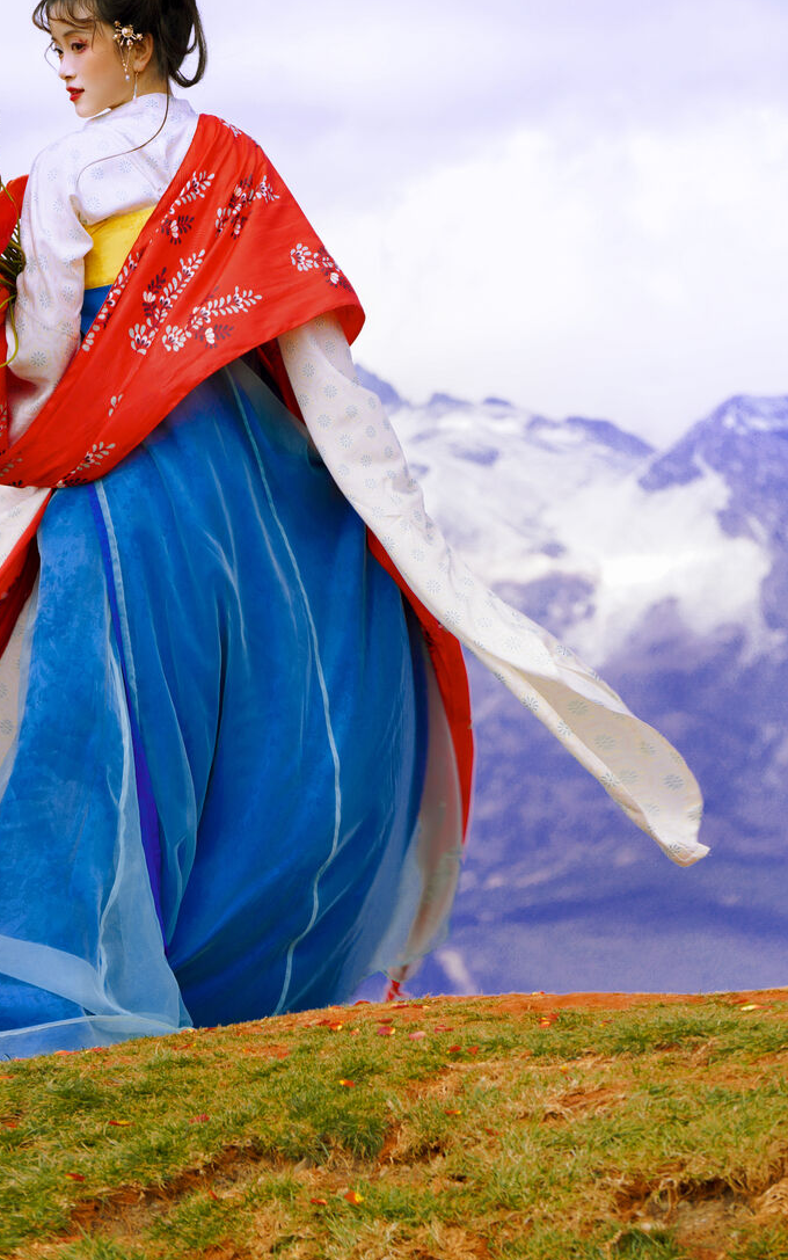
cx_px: 140
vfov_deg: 9.5
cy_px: 270
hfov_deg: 5.9
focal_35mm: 221
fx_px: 7589
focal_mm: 131
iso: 160
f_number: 8
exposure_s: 1/200
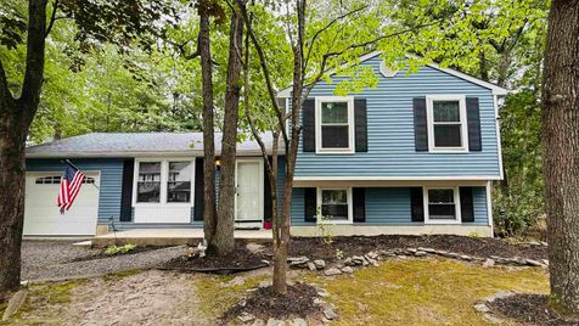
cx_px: 294
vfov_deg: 65.5
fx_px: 246
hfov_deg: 99.3
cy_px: 111
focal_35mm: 16
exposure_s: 1/195
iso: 64
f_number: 2.2
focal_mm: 2.22
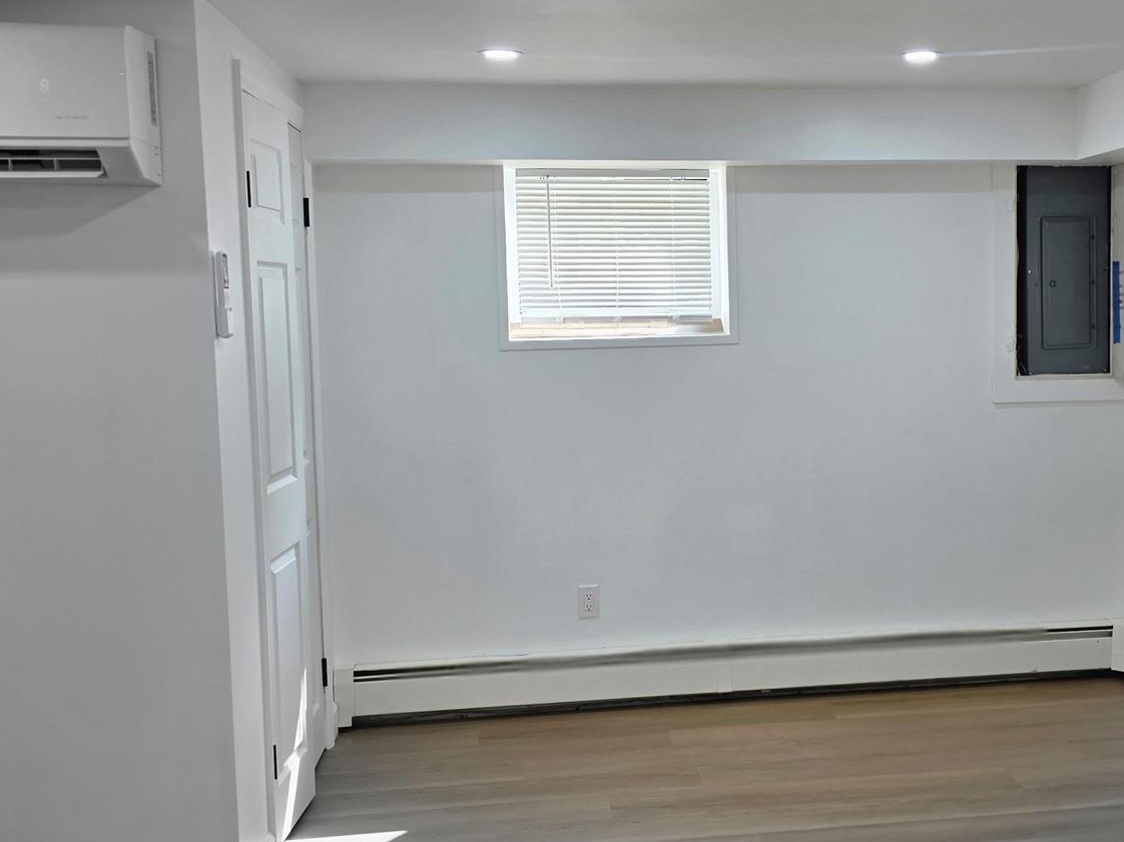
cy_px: 409
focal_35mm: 42
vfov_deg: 34.3
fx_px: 1363
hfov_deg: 44.1
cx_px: 760
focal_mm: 6.3
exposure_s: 1/120
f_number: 1.7
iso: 64
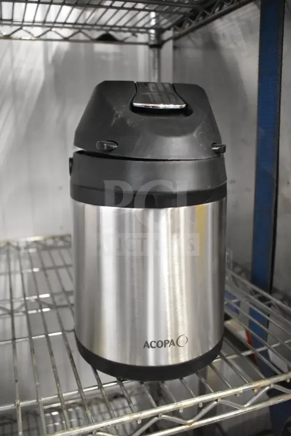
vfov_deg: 59.5
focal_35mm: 32
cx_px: 146
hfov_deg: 41.7
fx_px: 382
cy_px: 218
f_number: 3.8
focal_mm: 21
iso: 6400
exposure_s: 1/50
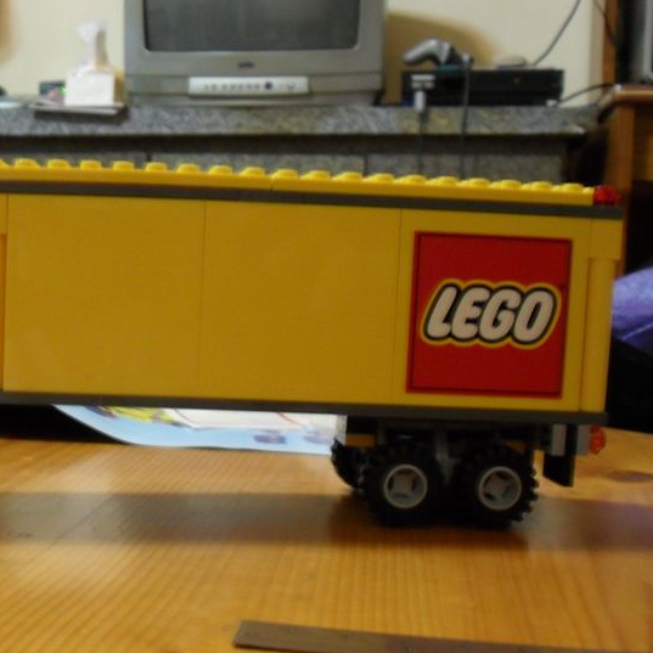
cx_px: 123
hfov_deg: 28.4
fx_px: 1259
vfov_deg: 28.9
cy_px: 432
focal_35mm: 59
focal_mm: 6.2
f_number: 2.8
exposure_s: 1/3
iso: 200
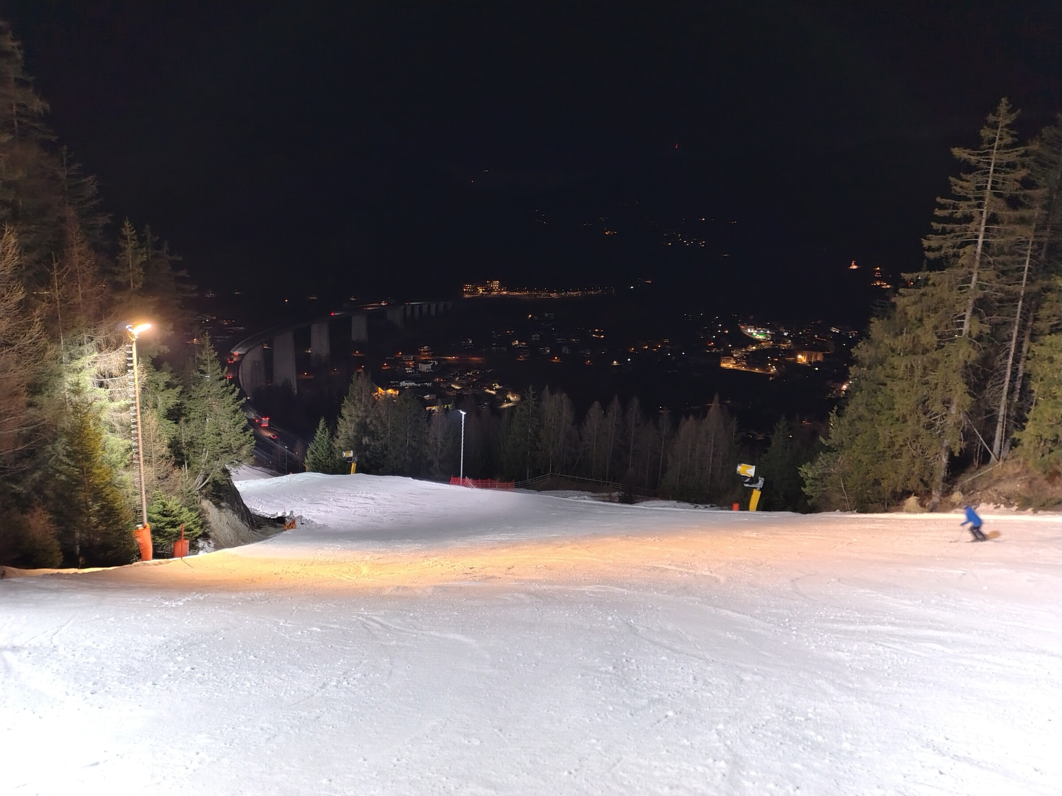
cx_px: 531
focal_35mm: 25
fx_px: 767
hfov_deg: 69.4
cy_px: 398
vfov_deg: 54.9
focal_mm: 4.71
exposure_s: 1/33.3
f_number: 1.7
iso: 2139
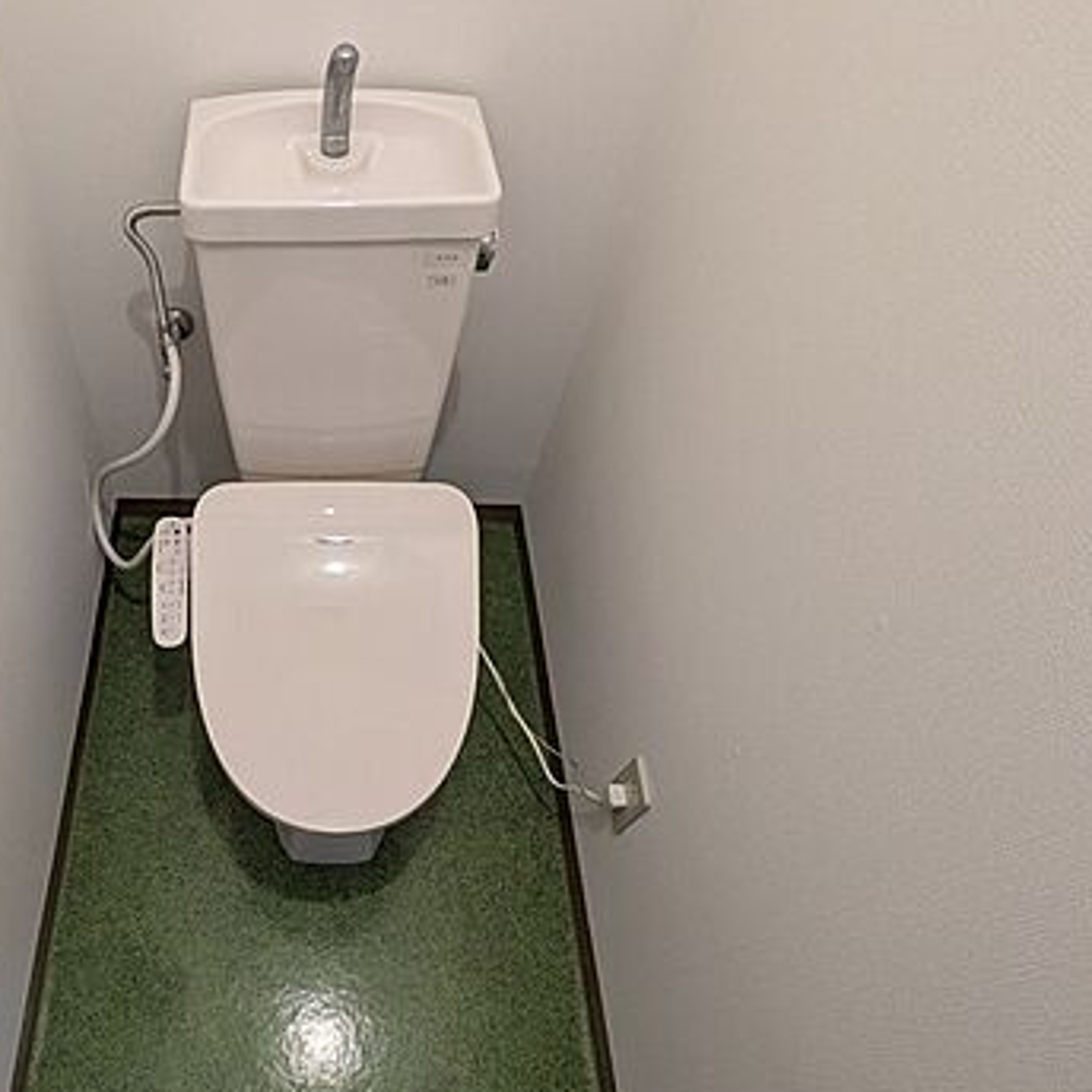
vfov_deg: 66.9
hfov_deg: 64.2
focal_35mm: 23
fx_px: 821
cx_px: 308
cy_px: 632
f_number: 2.2
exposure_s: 1/40
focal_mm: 1.83
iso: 291
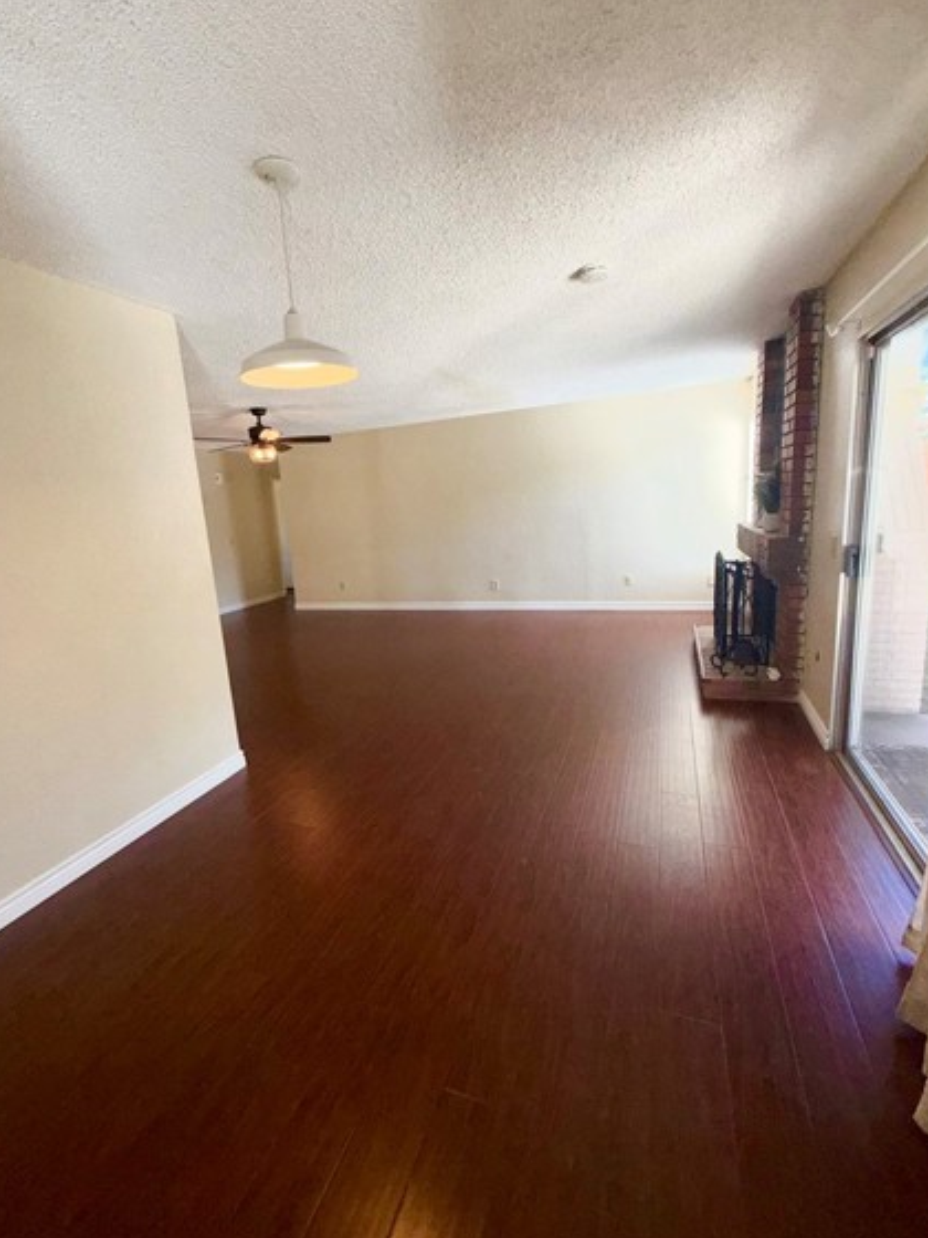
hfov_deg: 78.0
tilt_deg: -11.6
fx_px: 572
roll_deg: +3.9
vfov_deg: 94.5
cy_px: 615
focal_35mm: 16
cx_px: 431
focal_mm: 2.22
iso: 50
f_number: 2.2
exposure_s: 1/121
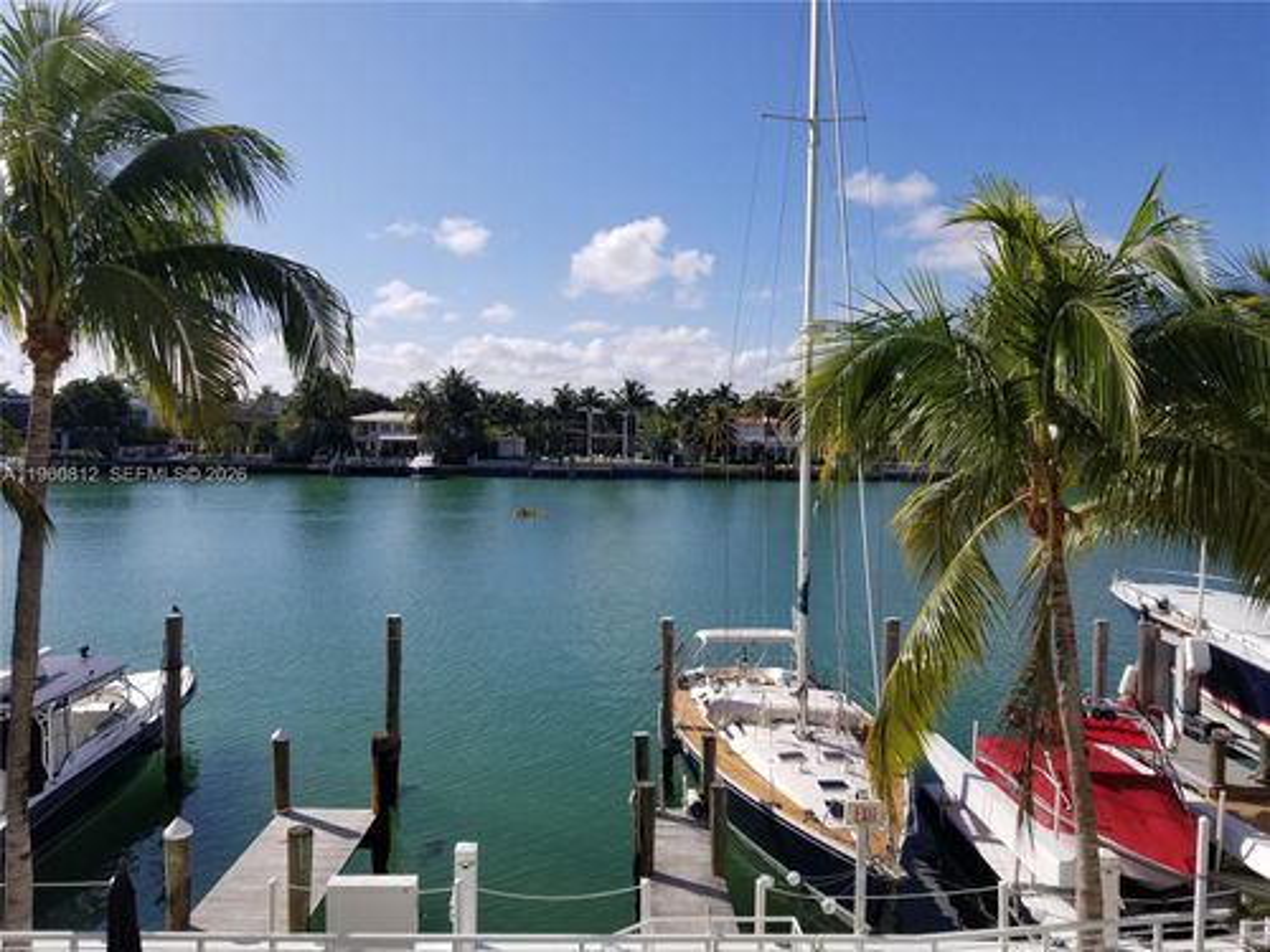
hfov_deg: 67.3
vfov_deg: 53.1
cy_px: 476
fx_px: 954
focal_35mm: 26
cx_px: 635
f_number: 1.7
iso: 50
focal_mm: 4.25
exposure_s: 1/3744
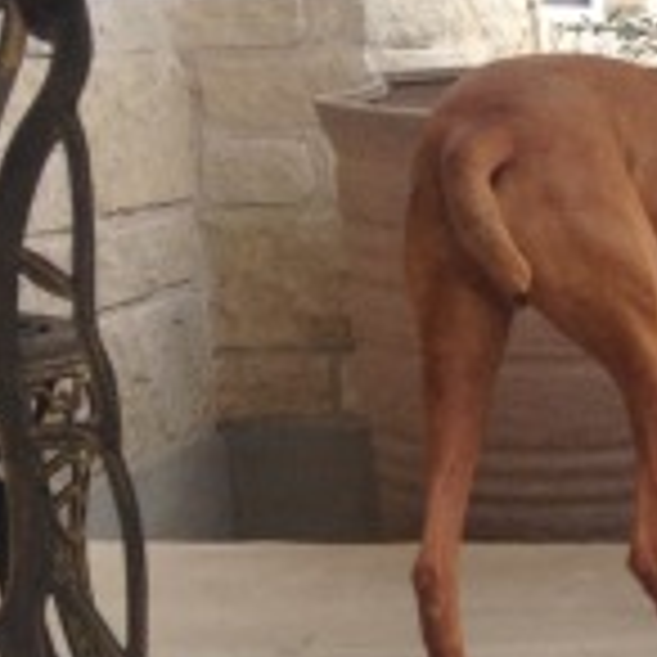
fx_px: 2920
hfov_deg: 12.4
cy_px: 914
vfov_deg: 12.4
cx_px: 909
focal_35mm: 136
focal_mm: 4.28
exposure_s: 1/409
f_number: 2.4
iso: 50
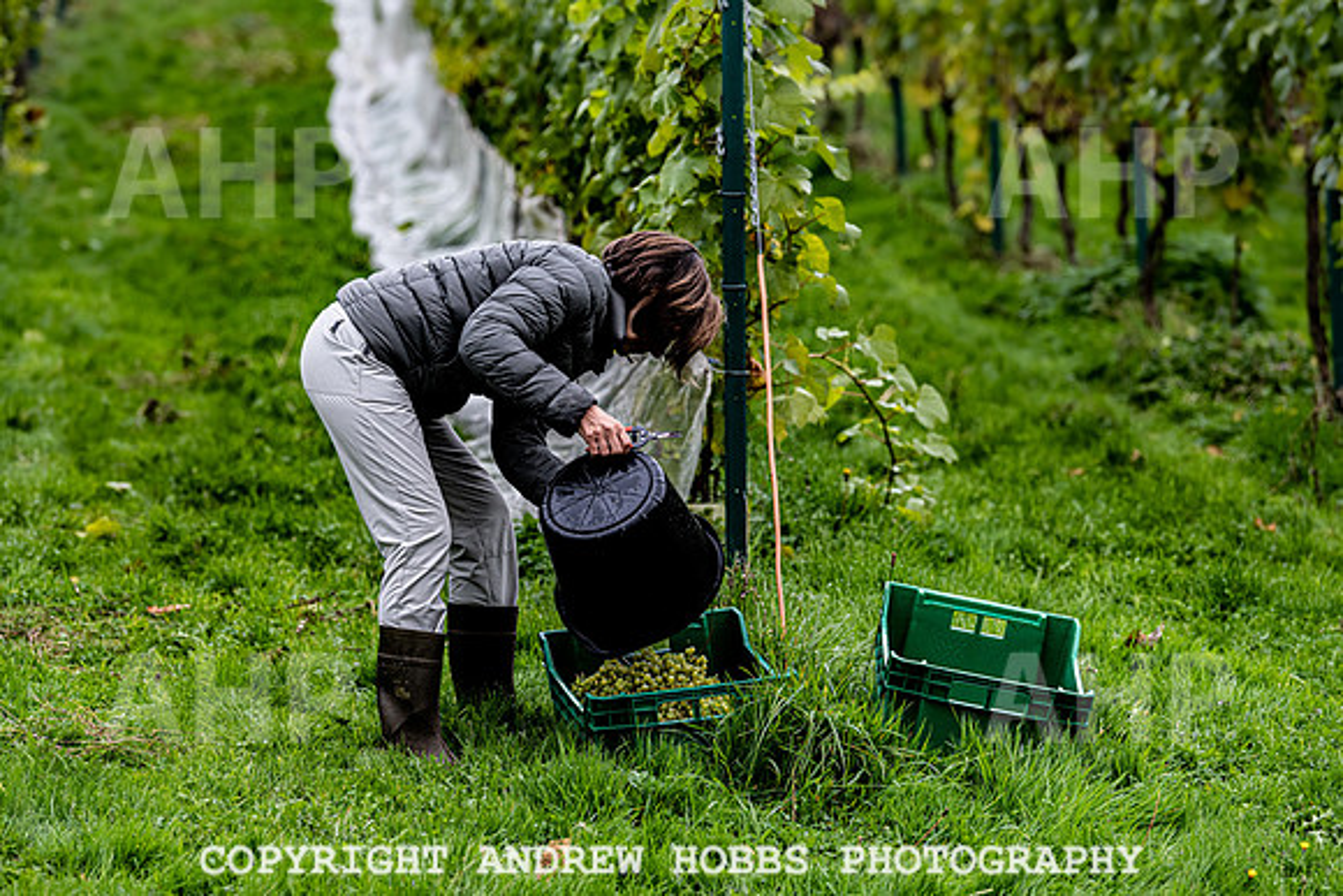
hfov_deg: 14.9
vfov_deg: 9.9
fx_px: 5149
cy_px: 448
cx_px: 672
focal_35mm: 138
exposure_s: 1/500
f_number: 4
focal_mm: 130
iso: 400
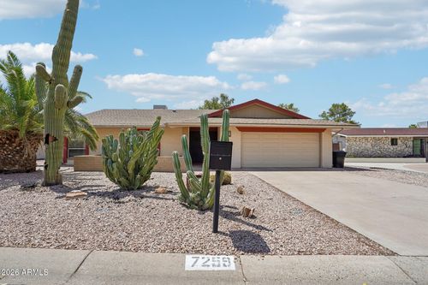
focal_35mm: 16
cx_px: 214
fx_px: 190
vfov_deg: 73.7
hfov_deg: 96.8
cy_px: 142
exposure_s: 1/640
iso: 200
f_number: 8
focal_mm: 16
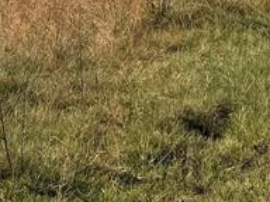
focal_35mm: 128
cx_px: -48
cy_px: -223
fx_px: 998
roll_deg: +2.2
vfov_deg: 10.5
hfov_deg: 14.9
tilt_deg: -1.5
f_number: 1.78
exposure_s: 1/3953
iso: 80
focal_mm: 6.76
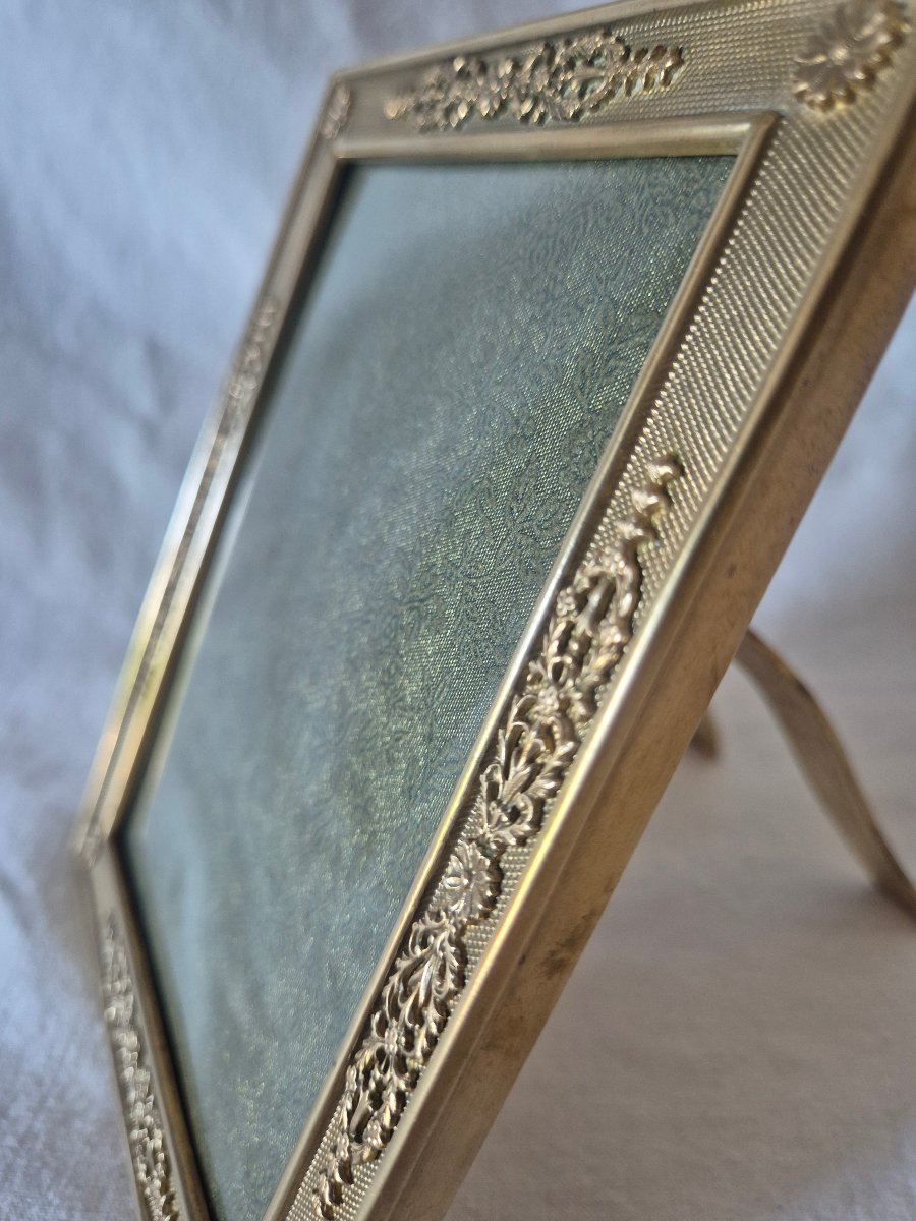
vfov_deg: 73.9
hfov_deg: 58.9
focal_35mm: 23
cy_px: 610
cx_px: 458
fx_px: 811
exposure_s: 1/100
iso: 640
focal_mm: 5.4
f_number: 1.8
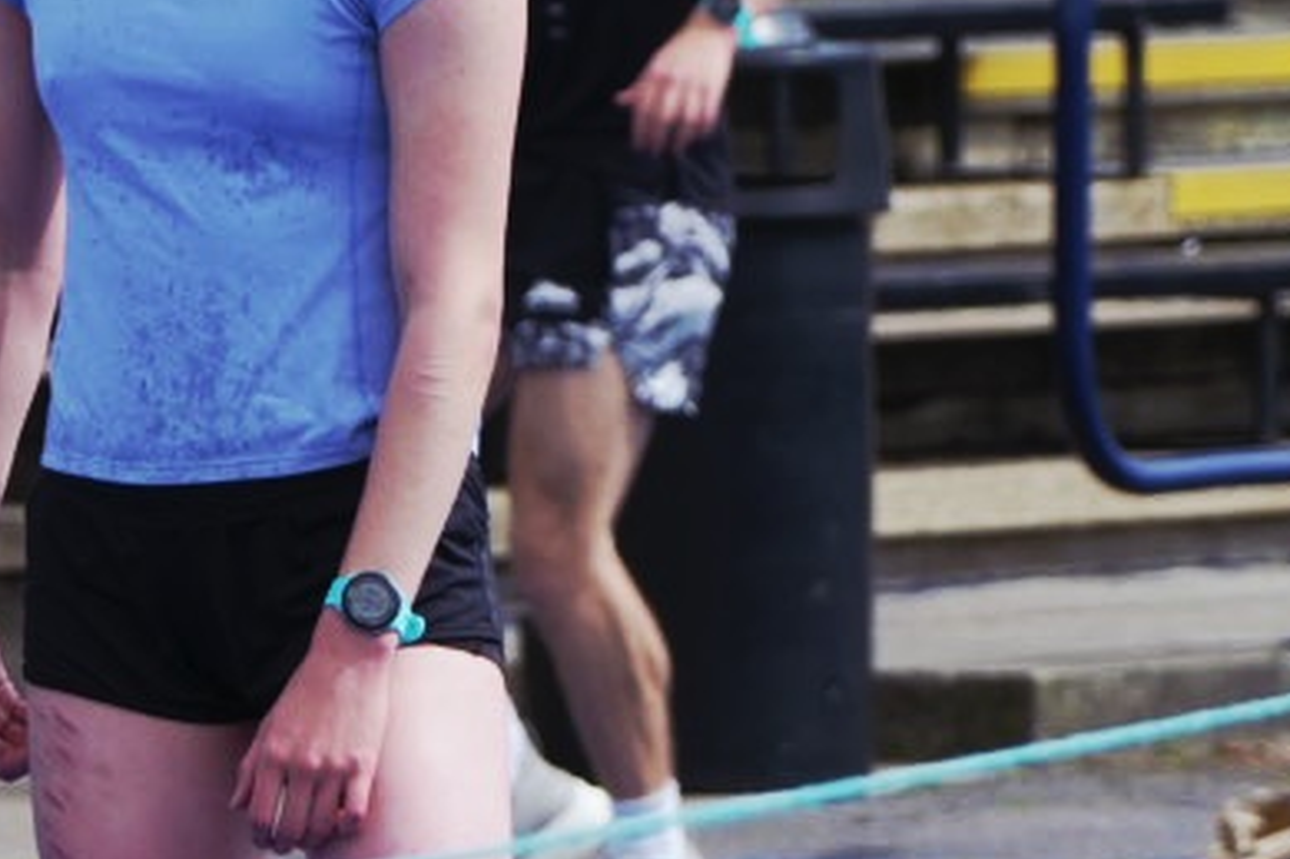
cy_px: 491
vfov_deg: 1.6
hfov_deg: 2.4
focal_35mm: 856
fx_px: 30659
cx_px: -1154
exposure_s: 1/833
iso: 400
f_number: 8
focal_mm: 206
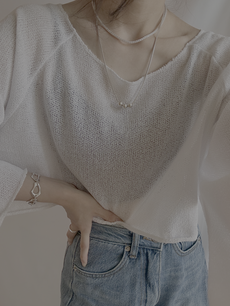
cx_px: 115
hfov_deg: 46.8
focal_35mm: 30
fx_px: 266
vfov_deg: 60.0
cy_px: 153
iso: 50
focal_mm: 2.69
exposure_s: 1/60
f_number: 1.9
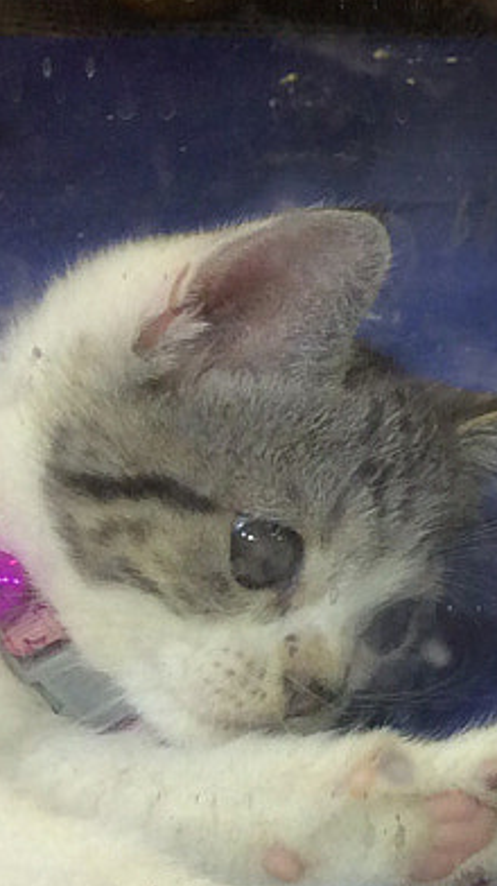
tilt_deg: -21.8
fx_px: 3027
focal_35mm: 129
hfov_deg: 8.0
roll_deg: +2.5
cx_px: 1532
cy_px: 226
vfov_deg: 16.6
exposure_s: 1/100
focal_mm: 4.15
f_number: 2.2
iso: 50
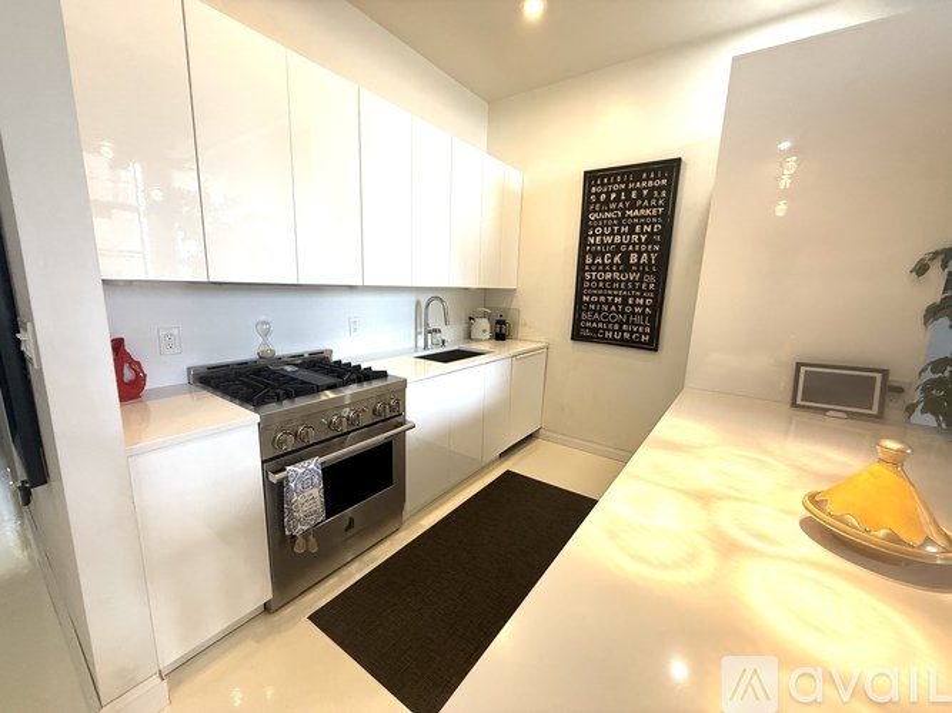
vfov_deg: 85.7
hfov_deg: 102.1
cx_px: 476
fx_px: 385
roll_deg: -1.5
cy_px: 356
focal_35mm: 14
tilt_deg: -10.3
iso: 250
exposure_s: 1/120
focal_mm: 2.22
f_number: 2.2
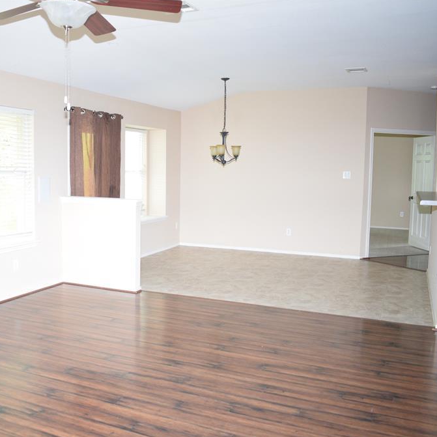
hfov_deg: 46.2
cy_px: 219
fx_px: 500
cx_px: 131
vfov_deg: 47.2
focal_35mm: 35
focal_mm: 18
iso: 800
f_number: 3.5
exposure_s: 1/60
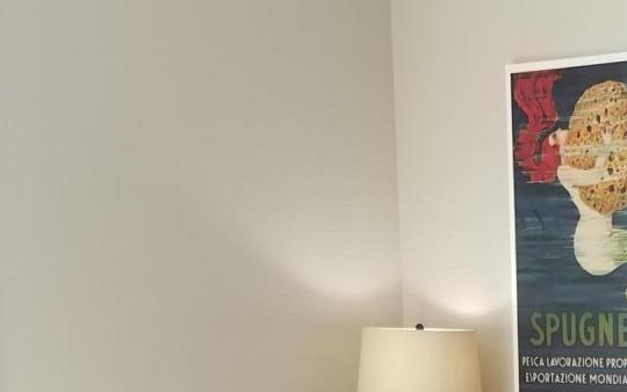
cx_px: 612
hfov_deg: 19.8
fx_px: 1744
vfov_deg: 12.2
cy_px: 609
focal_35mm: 102
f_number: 1.7
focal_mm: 4.2
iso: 80
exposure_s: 1/60
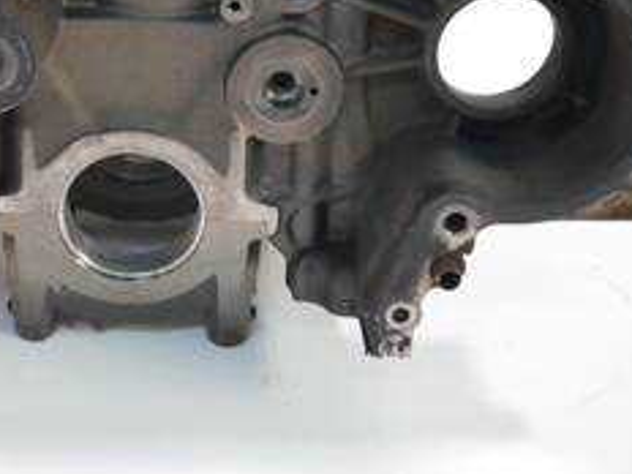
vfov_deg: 22.9
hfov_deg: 30.6
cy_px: 25
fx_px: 1132
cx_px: 150
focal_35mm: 62
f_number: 3.5
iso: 1250
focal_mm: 15
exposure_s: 1/60
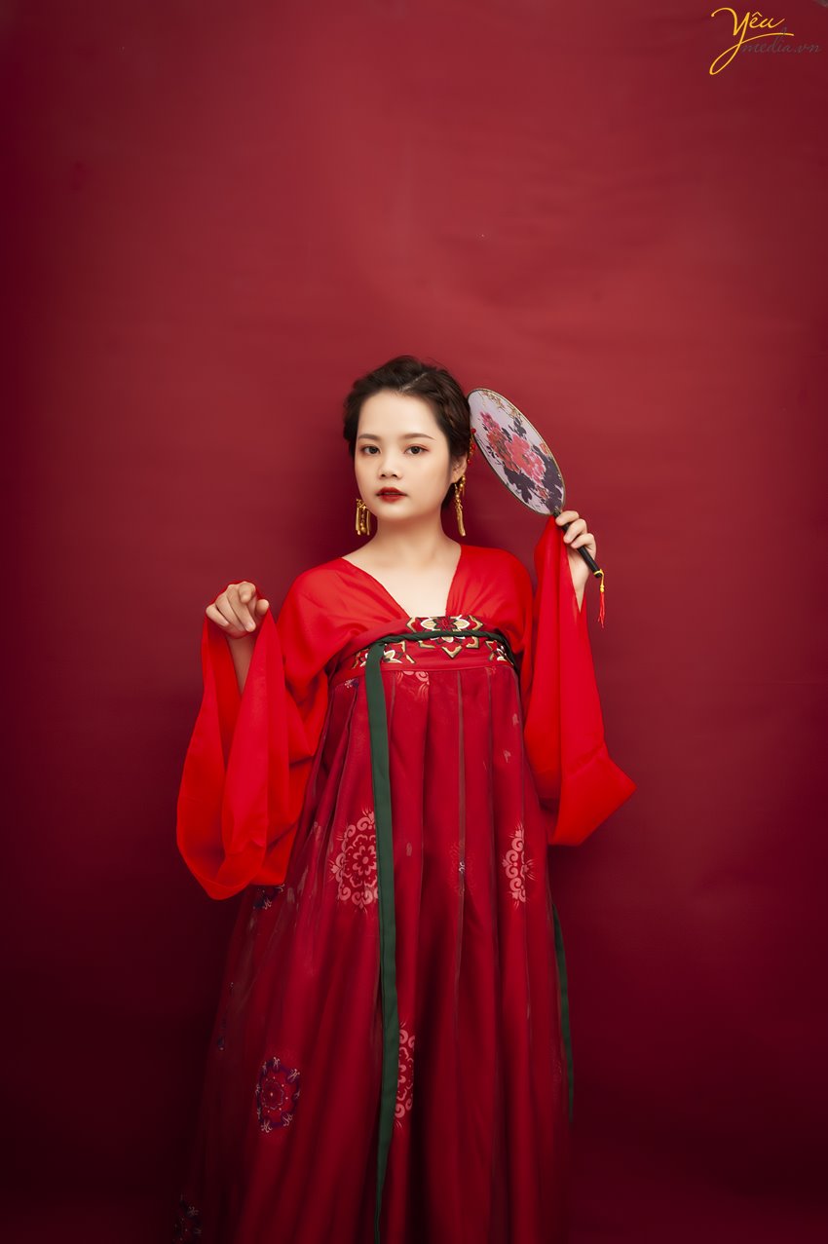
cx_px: 414
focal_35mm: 45
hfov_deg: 29.8
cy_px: 622
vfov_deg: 43.6
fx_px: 1554
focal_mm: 45
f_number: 7.1
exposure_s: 1/160
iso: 250
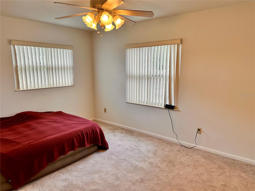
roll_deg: +0.1
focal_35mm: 24
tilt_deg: -9.5
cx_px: 128
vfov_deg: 56.8
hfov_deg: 71.6
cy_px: 96
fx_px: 177
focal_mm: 6.86
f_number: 1.78
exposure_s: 1/148
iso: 64
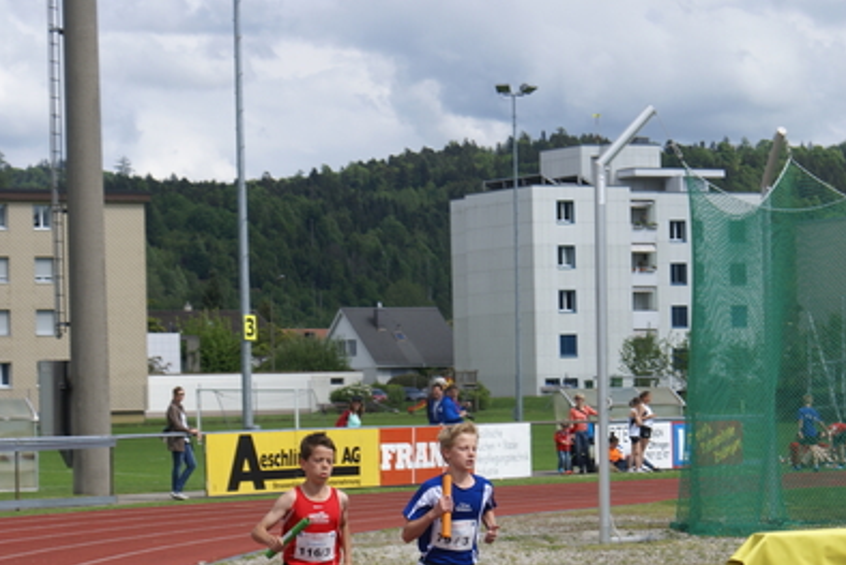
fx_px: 3385
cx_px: 541
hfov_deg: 14.2
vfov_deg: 9.5
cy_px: 362
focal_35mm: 144
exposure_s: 1/320
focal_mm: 70
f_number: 7.1
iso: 100
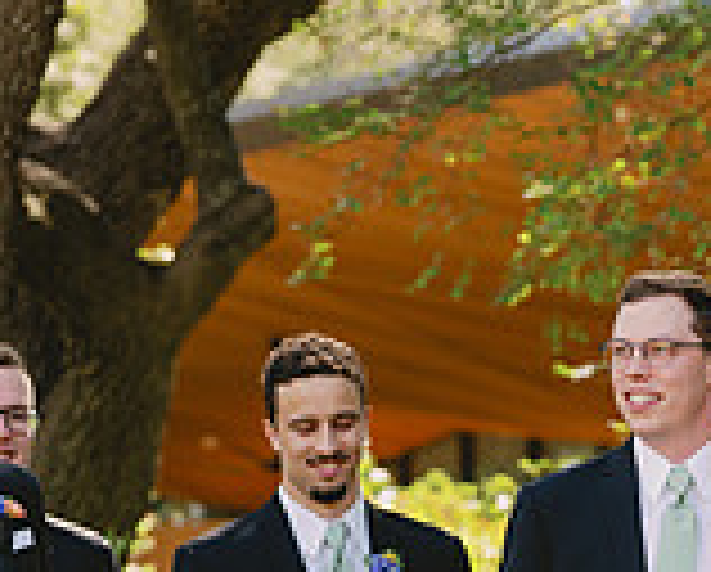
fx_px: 8475
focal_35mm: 402
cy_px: 741
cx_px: 387
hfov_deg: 4.8
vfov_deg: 3.9
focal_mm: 117
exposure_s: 1/400
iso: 400
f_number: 4.5
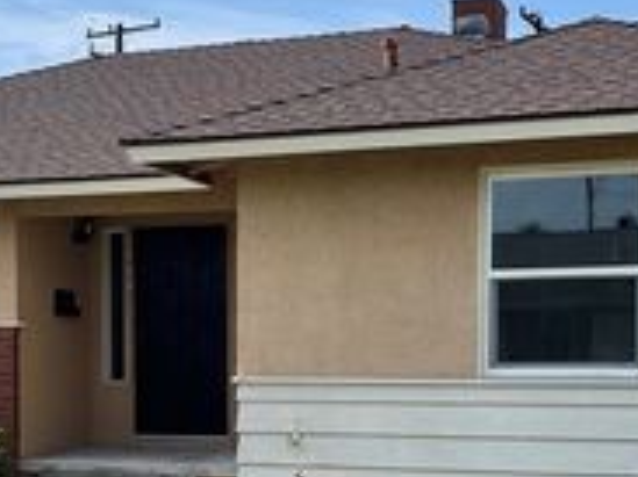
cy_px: 385
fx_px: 1308
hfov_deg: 27.3
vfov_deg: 20.5
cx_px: 213
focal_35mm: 71
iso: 32
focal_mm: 5.1
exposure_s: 1/3788
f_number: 1.6
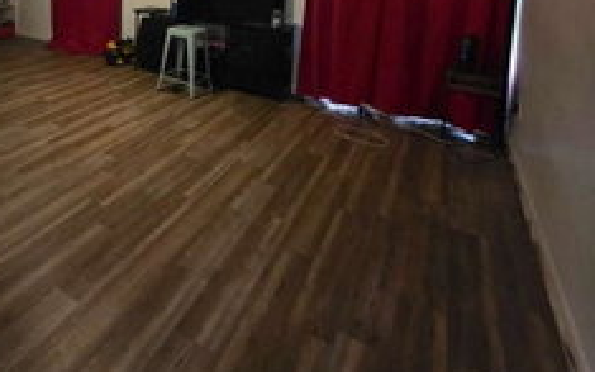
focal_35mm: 25
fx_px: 405
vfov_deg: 41.4
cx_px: 103
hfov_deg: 64.7
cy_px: -18
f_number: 1.9
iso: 1000
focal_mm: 2.2
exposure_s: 1/30
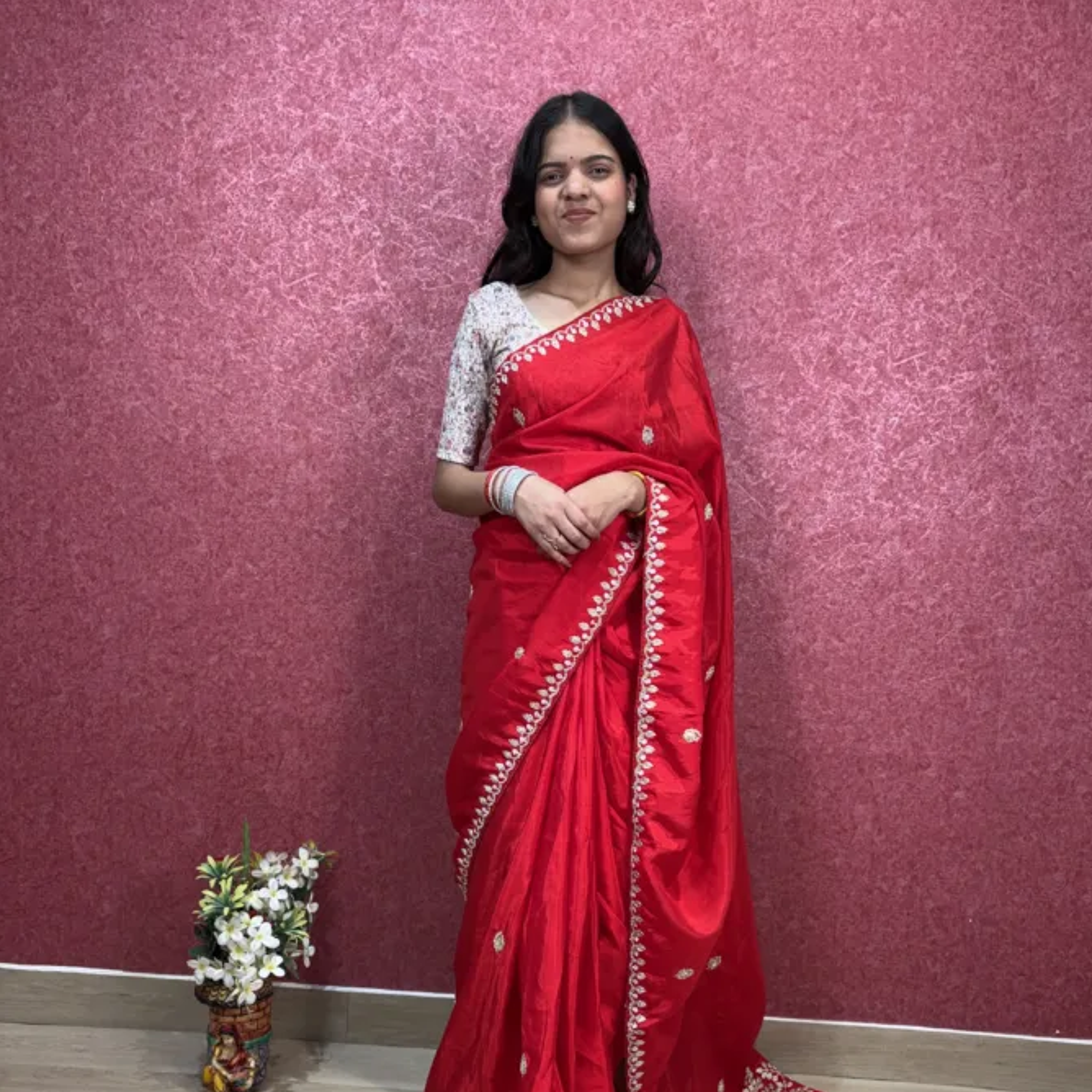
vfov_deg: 52.2
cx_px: 551
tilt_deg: -7.9
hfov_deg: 52.5
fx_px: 1106
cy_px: 656
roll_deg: -3.5
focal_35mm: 31
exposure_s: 1/122
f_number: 1.6
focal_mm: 5.96
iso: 40
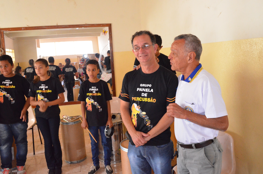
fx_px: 219
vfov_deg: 43.4
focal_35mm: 30
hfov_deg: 62.0
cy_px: 87
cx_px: 132
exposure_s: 1/60
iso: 5000
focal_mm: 20
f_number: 8
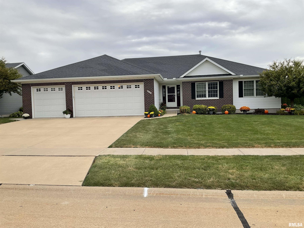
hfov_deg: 61.7
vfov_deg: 48.2
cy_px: 114
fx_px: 255
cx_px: 152
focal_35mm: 29
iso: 16
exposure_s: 1/312
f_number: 1.8
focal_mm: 3
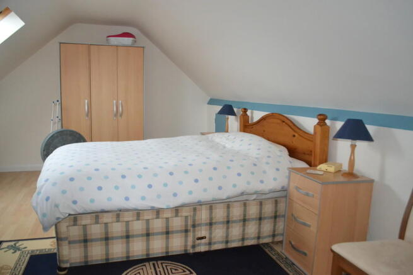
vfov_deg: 48.0
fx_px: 310
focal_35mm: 27
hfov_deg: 67.4
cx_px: 206
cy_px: 138
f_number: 3.5
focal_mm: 18
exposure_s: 1/60
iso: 2800
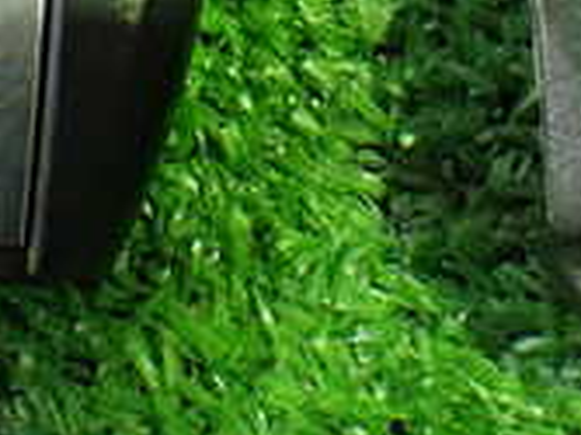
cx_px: 344
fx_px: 1929
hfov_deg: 17.1
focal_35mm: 115
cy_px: -195
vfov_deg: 12.3
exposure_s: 1/40
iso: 800
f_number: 2.4
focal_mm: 5.79
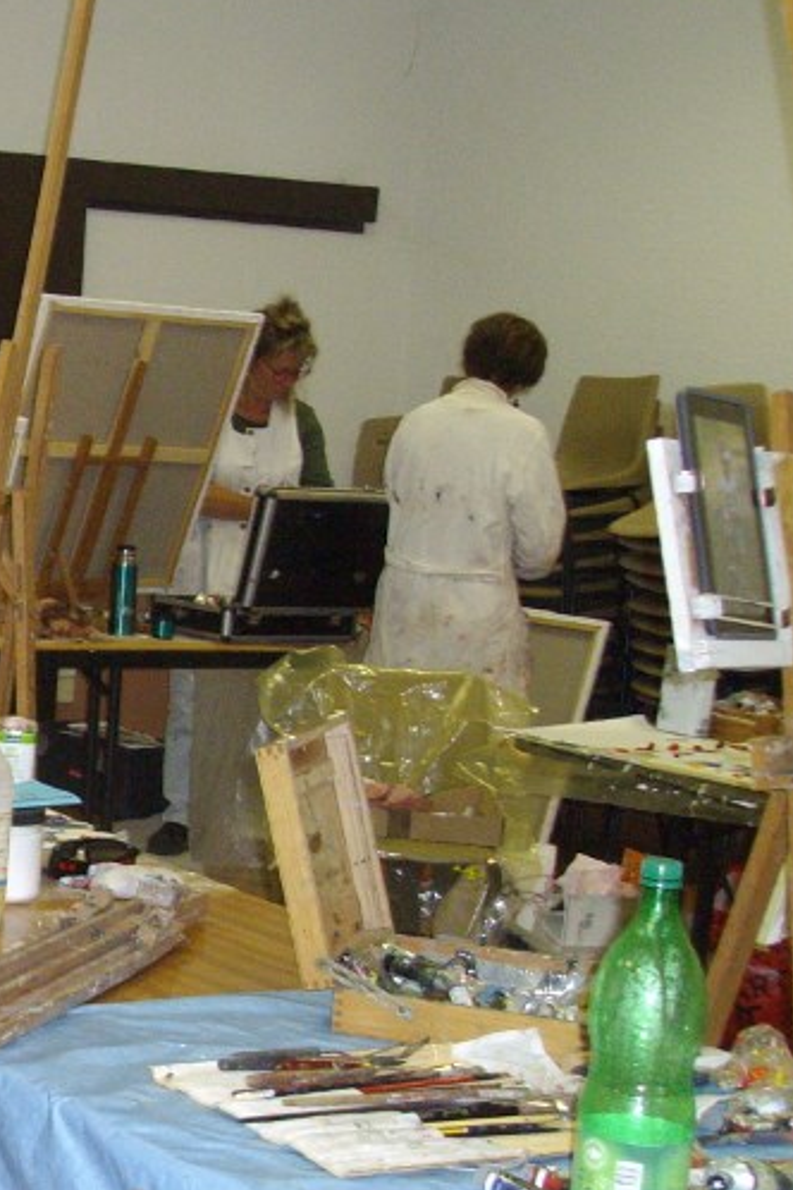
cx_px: -392
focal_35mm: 77
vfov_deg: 26.3
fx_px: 2544
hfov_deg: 16.2
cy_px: 624
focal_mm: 6
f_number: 2.7
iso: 259
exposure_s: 1/50
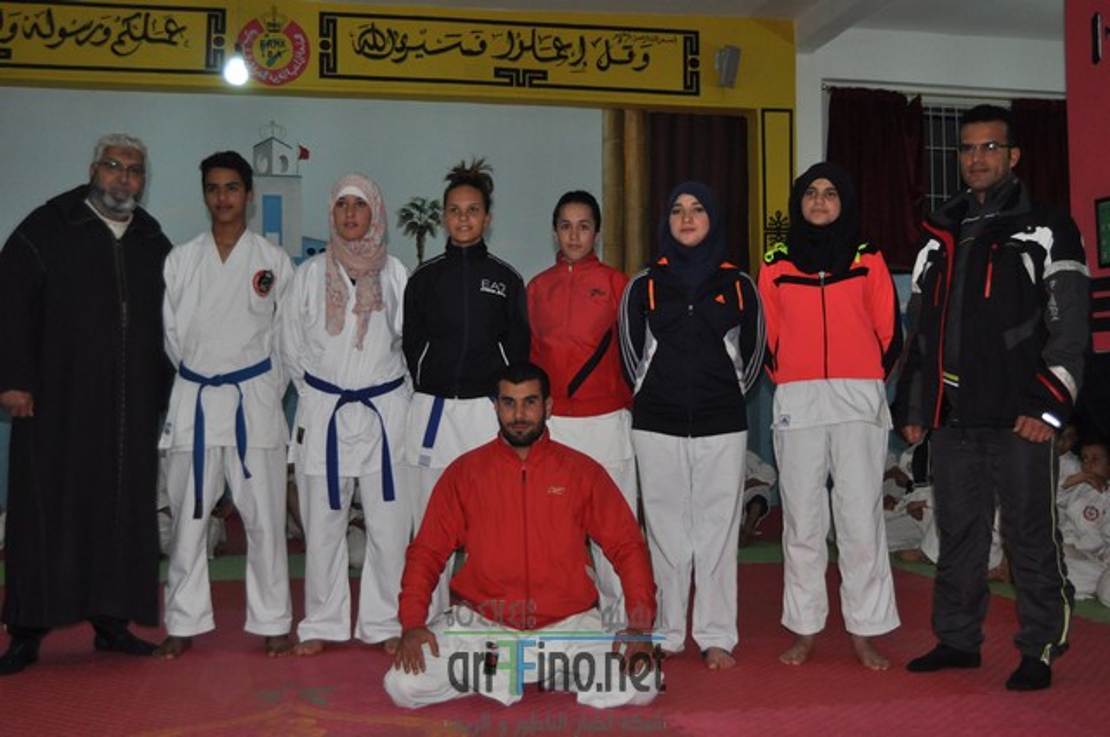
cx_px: 555
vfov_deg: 31.8
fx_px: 1293
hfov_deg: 46.5
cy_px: 368
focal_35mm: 42
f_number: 4
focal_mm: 28
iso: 800
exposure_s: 1/60
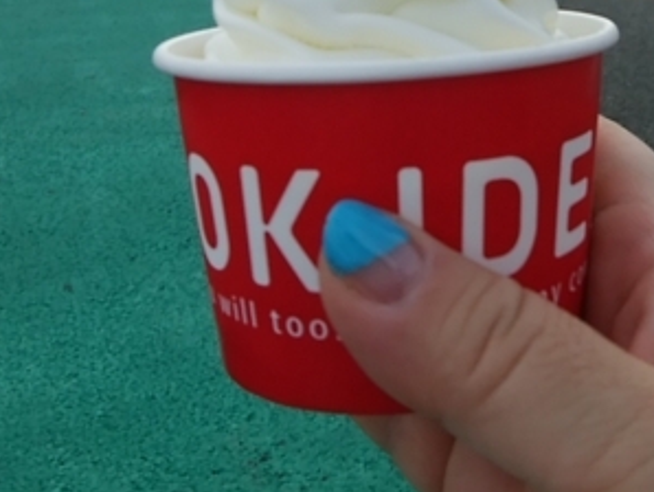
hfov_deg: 31.9
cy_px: -68
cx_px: 507
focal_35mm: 59
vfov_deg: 23.2
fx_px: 1116
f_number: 2
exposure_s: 1/755
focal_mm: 3
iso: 32
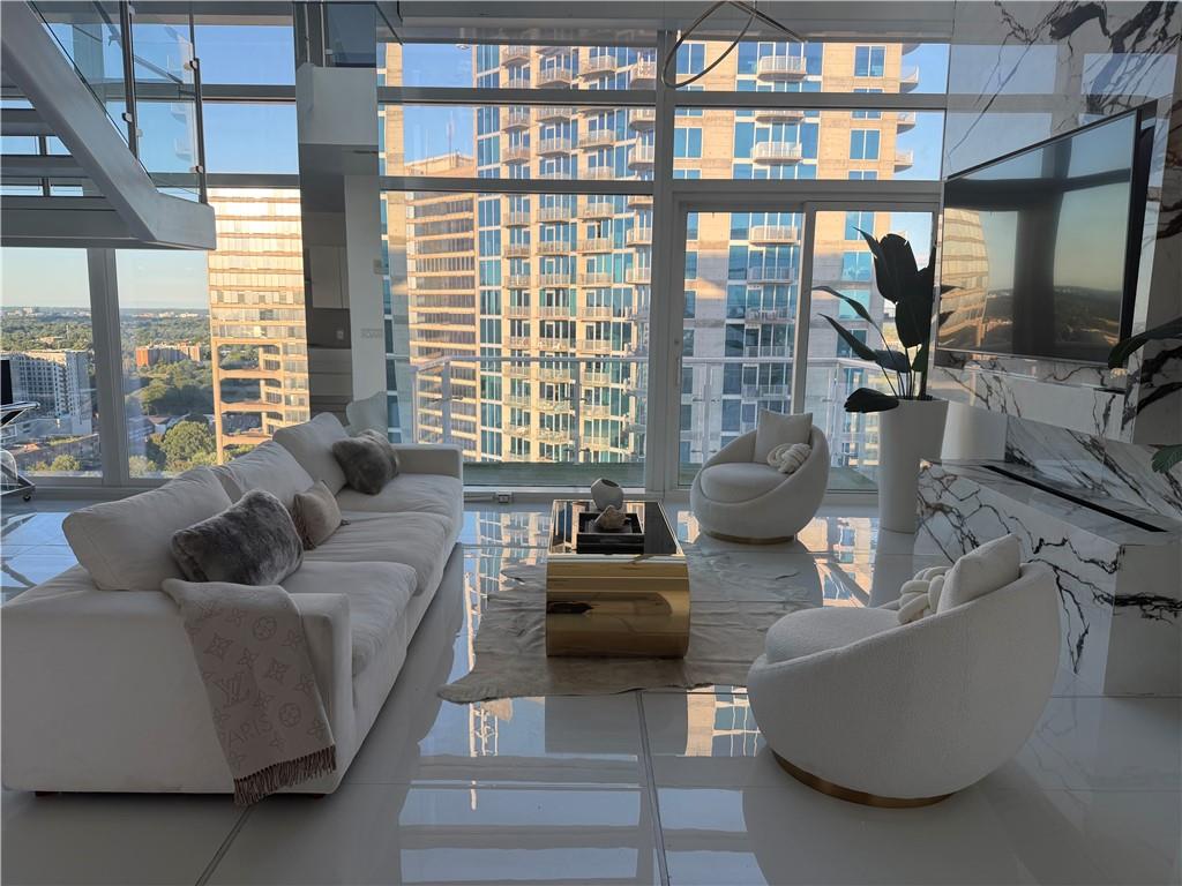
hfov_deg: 71.6
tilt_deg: -7.9
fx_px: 820
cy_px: 443
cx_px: 591
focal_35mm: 24
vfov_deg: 56.8
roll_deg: -0.7
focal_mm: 6.76
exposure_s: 1/171
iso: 80
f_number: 1.78
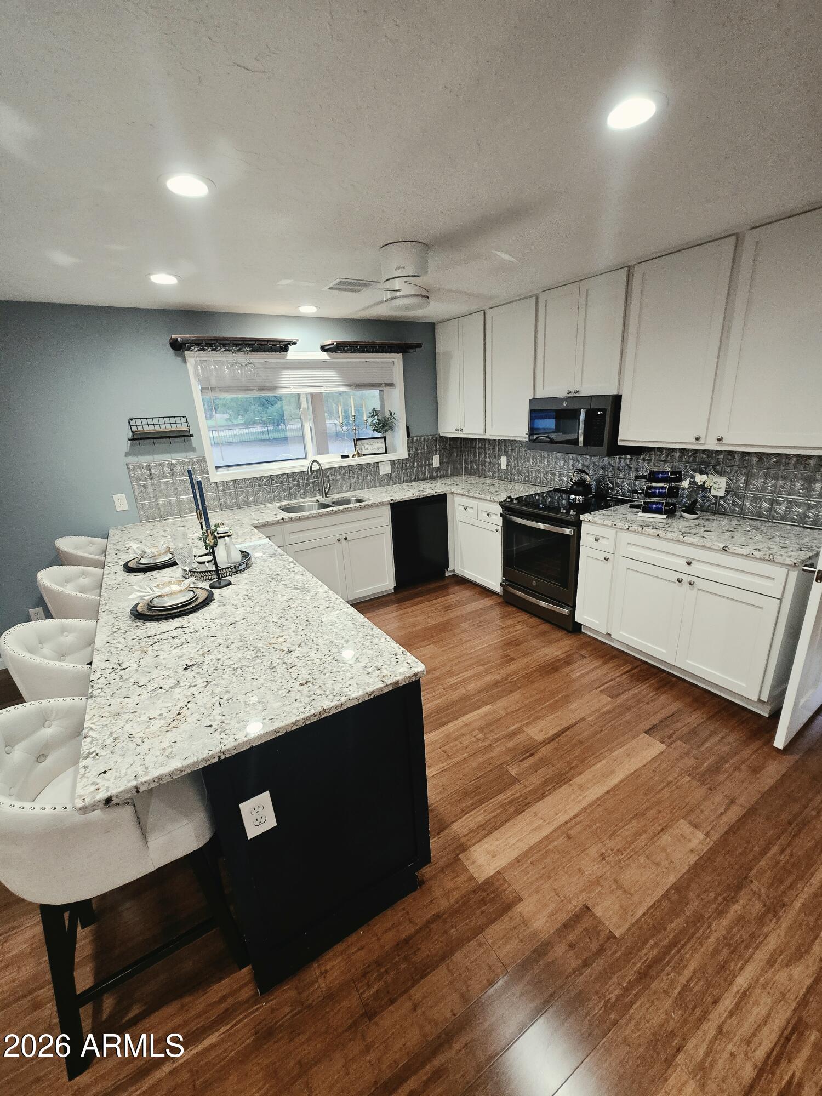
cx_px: 411
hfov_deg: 89.9
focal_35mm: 13
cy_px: 548
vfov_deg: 106.2
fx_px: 412
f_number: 2.2
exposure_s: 1/60.2
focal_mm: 2.2
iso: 320
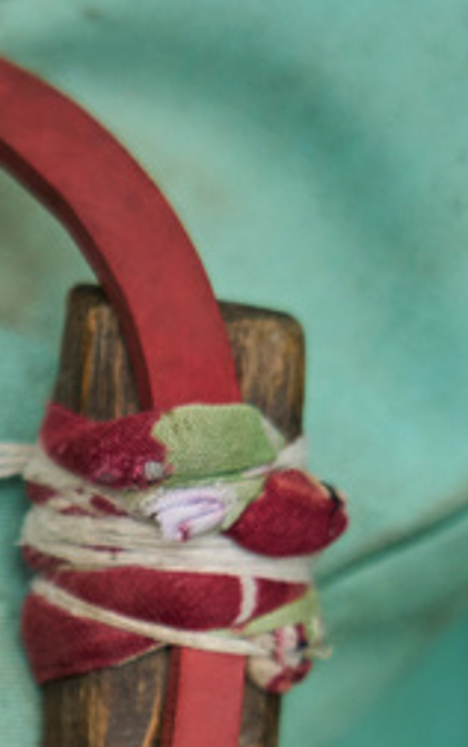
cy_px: 954
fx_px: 6149
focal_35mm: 302
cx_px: -379
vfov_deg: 6.9
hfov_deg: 4.3
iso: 500
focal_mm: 73
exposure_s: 1/1000
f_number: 4.5
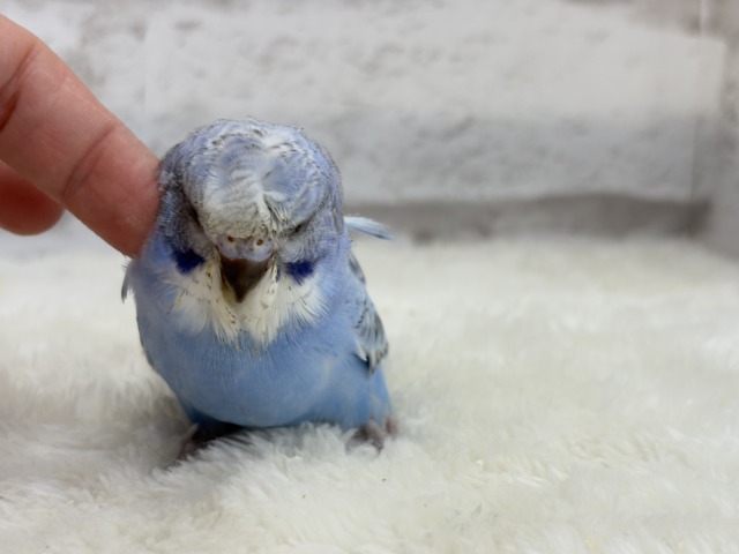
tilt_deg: -10.6
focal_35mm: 52
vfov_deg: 28.0
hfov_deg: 36.8
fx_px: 1110
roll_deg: +0.0
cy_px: 277
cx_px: 370
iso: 32
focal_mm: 5.96
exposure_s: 1/50
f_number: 1.6
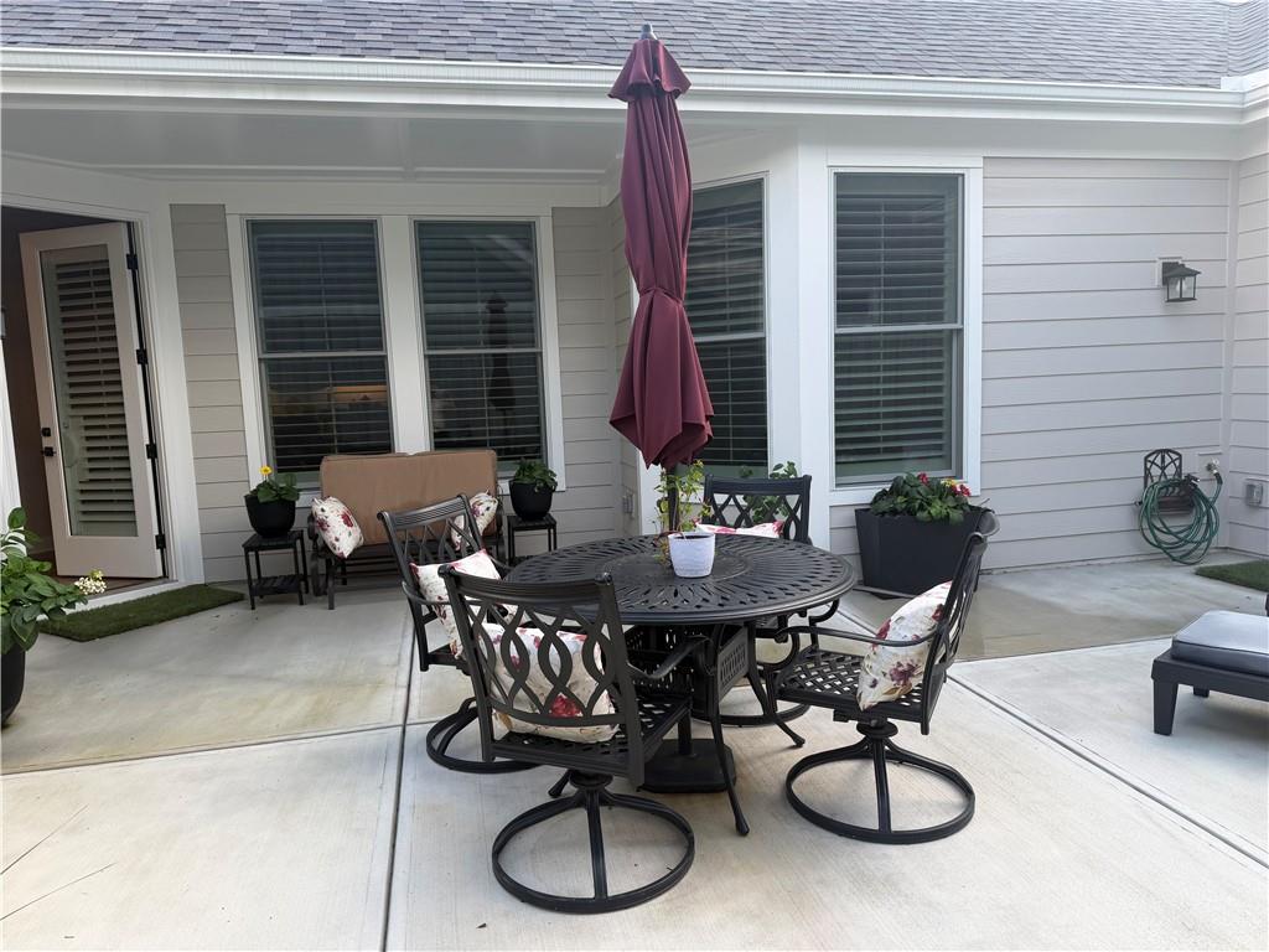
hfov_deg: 71.6
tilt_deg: -7.2
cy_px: 476
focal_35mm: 24
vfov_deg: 56.8
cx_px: 634
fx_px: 880
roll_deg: +2.1
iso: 80
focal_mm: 6.76
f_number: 1.78
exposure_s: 1/410
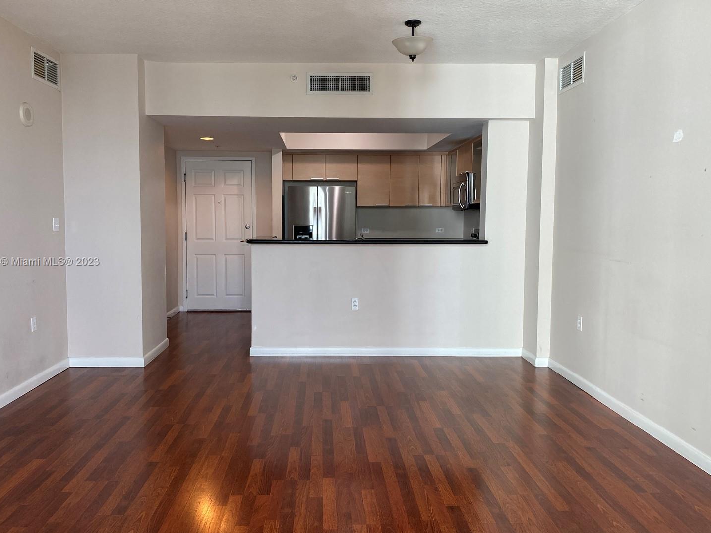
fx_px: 596
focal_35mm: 29
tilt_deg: -4.9
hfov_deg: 61.6
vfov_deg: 48.2
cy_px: 262
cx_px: 337
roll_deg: +0.2
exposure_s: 1/121
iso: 100
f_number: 1.8
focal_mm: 4.25
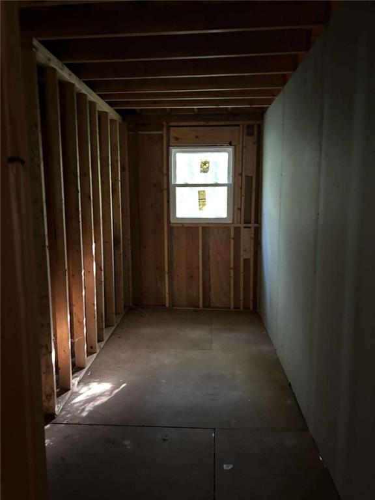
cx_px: 188
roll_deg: +1.3
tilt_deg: -7.4
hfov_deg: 53.1
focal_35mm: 26
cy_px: 250
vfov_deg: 67.3
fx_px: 376
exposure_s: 1/30
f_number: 1.5
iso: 1000
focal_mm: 5.7
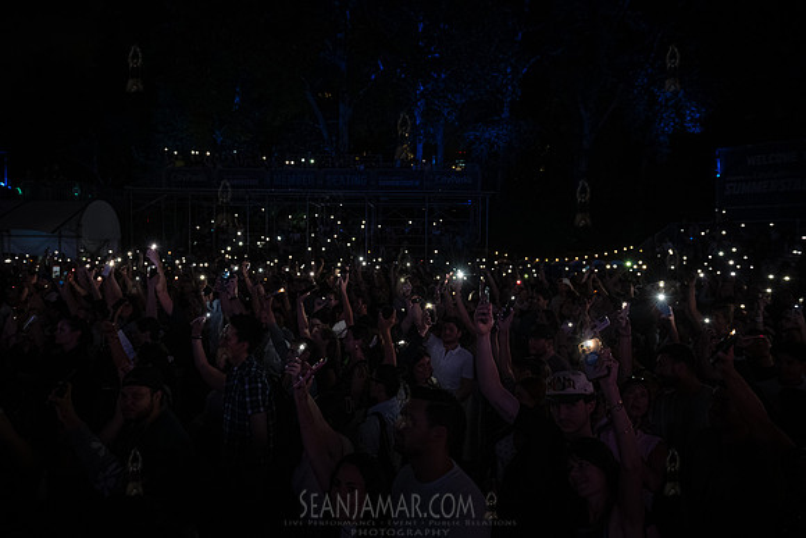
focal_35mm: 24
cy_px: 269
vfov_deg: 53.2
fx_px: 537
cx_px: 403
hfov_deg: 73.7
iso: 6400
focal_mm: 24
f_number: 4
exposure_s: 1/320
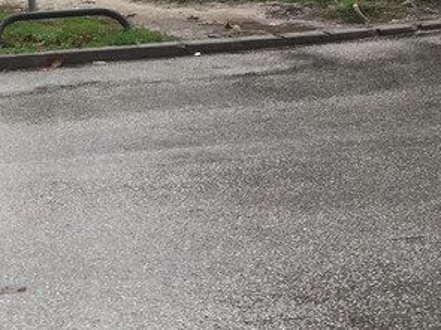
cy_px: -30
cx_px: -331
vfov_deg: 13.8
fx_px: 1337
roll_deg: +4.4
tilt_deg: -4.1
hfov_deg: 16.1
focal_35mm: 105
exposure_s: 1/118
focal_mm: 4.15
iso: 32
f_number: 2.2
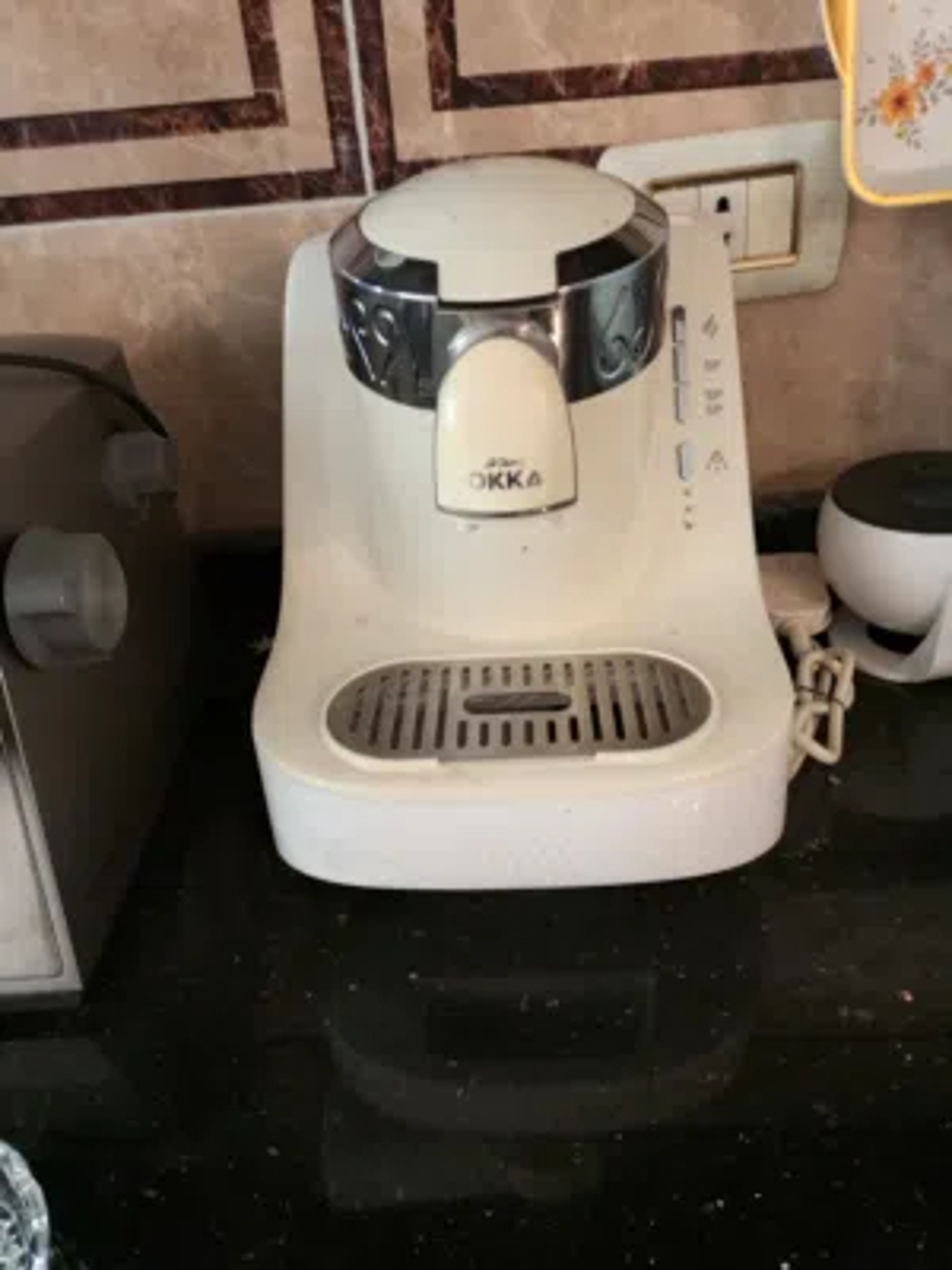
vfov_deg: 69.4
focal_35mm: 25
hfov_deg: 54.9
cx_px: 476
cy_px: 635
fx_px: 917
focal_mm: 4.69
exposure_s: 1/33.3
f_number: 1.79
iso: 2430
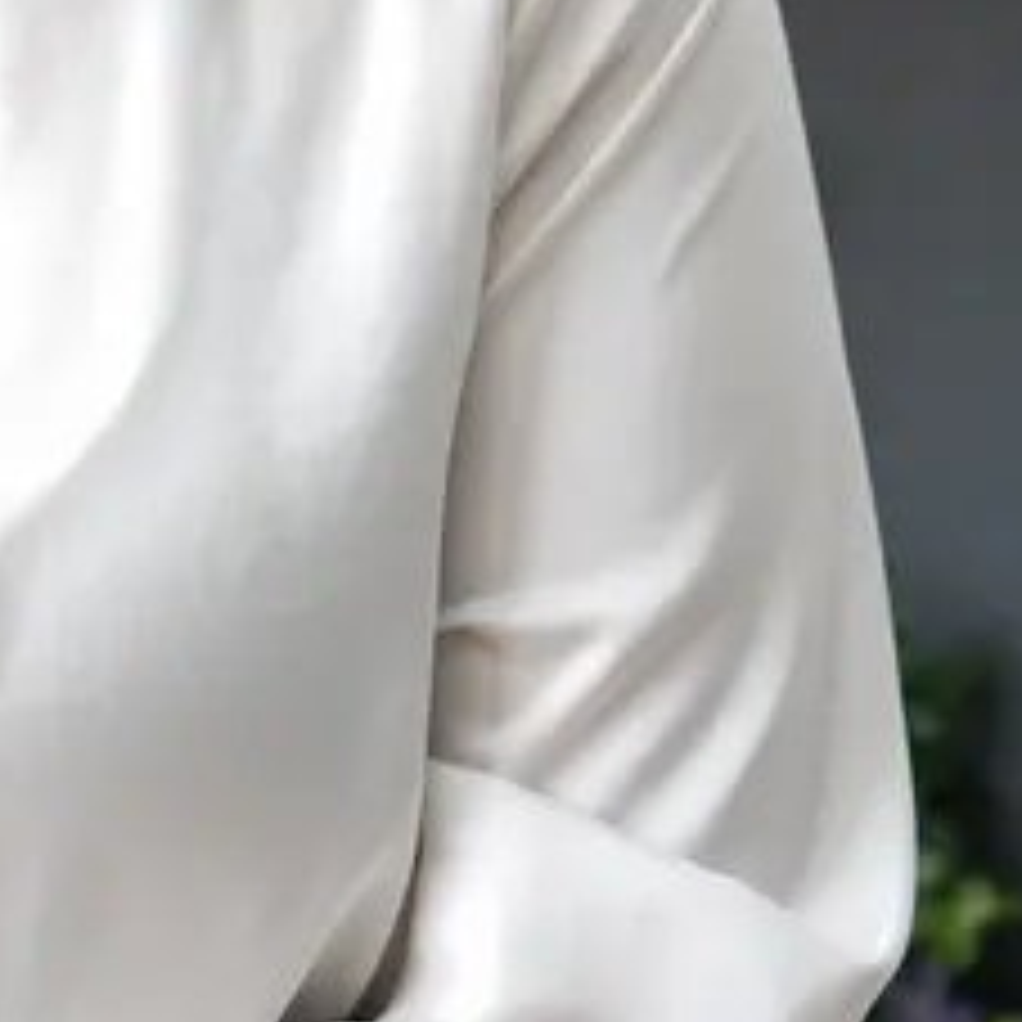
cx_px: -257
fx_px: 4610
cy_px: -36
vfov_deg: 12.5
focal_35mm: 138
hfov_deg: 12.3
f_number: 4.5
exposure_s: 1/80
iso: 64
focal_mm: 41
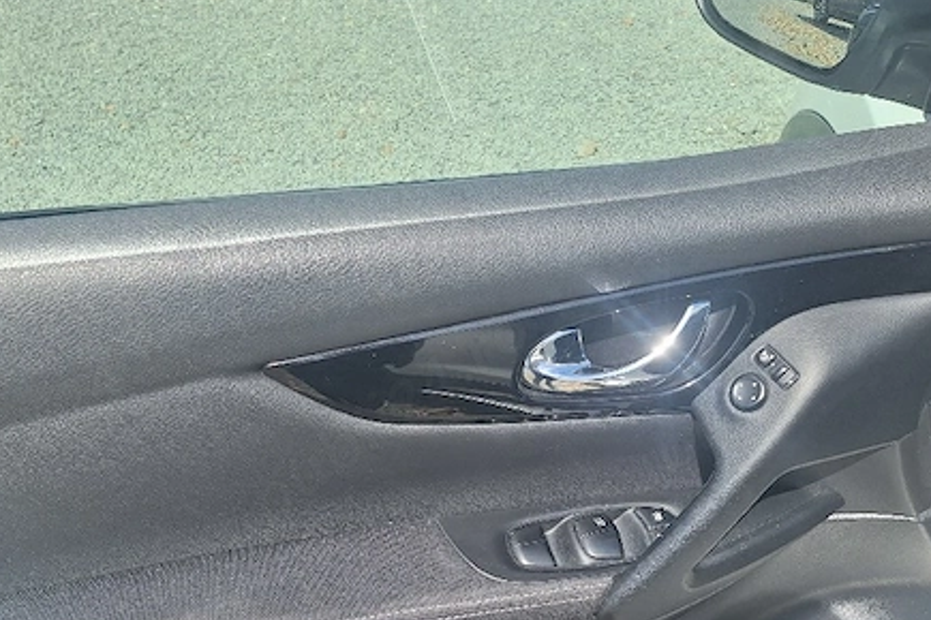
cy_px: 428
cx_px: 475
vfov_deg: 39.4
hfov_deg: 57.2
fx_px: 853
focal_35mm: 33
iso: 40
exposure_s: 1/2000
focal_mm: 5.54
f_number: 1.8
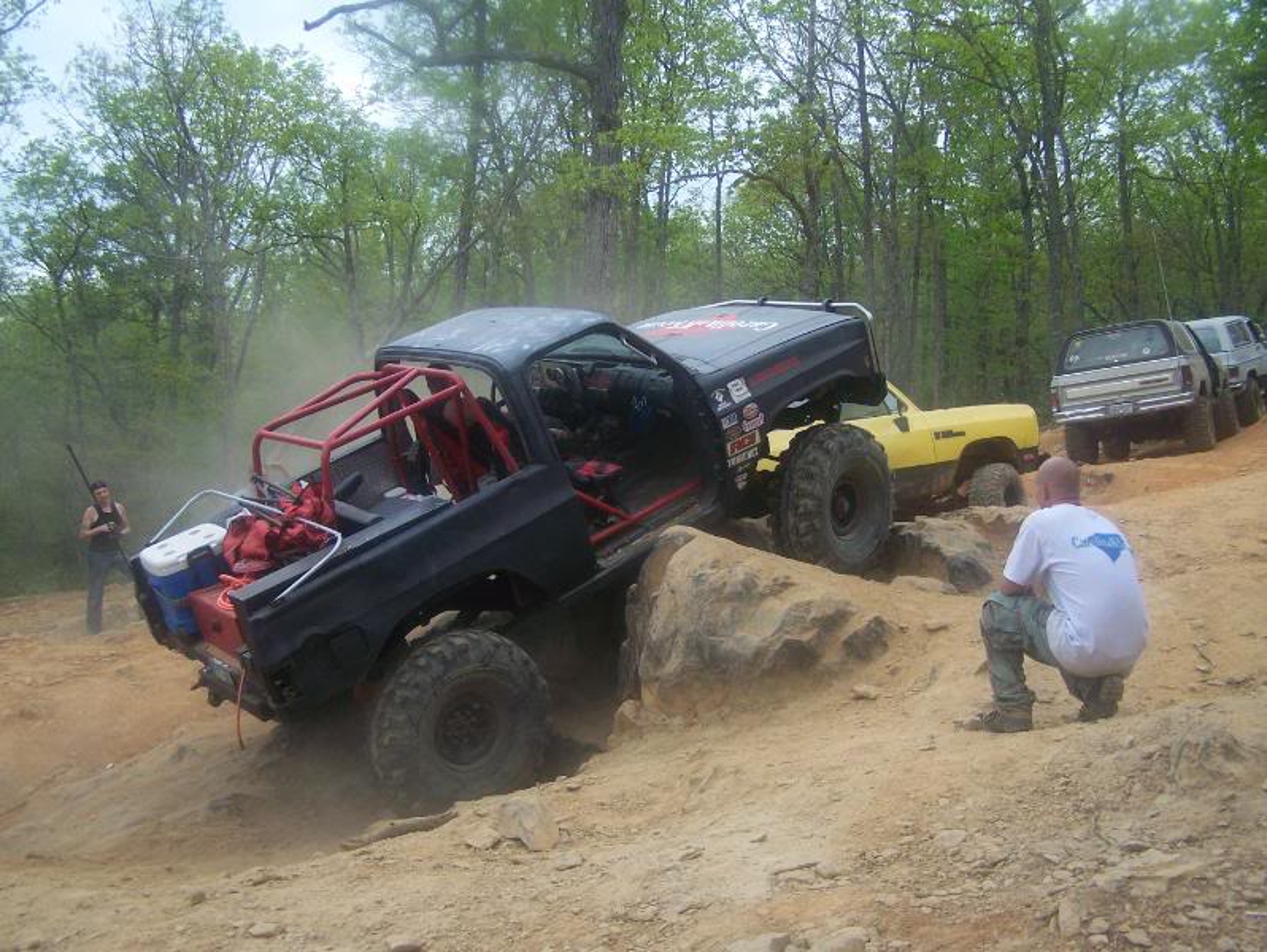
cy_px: 476
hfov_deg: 48.9
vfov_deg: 37.8
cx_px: 634
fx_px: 1392
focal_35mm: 38
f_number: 2.8
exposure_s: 1/200
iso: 100
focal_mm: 6.3
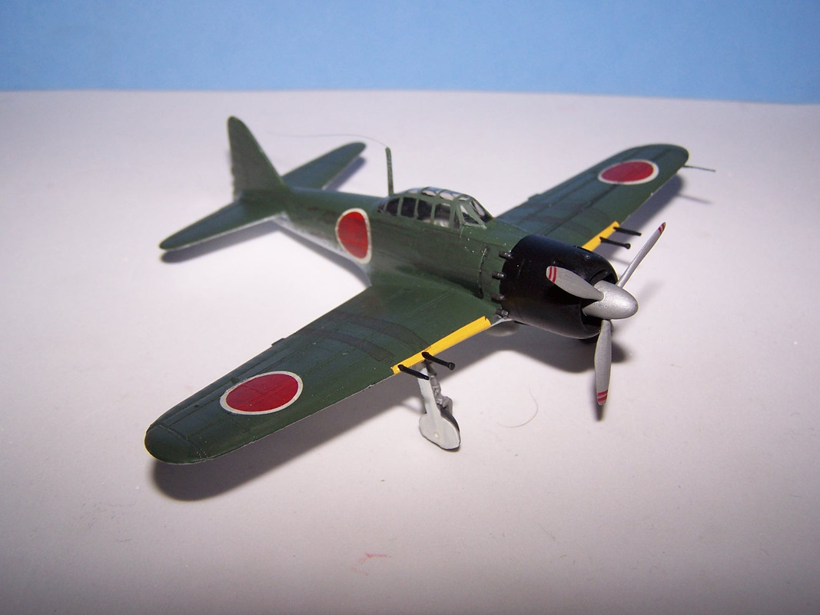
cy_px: 308
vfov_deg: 37.7
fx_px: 900
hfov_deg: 49.0
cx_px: 410
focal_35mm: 38
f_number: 2.8
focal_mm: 6.3
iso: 80
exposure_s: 1/60
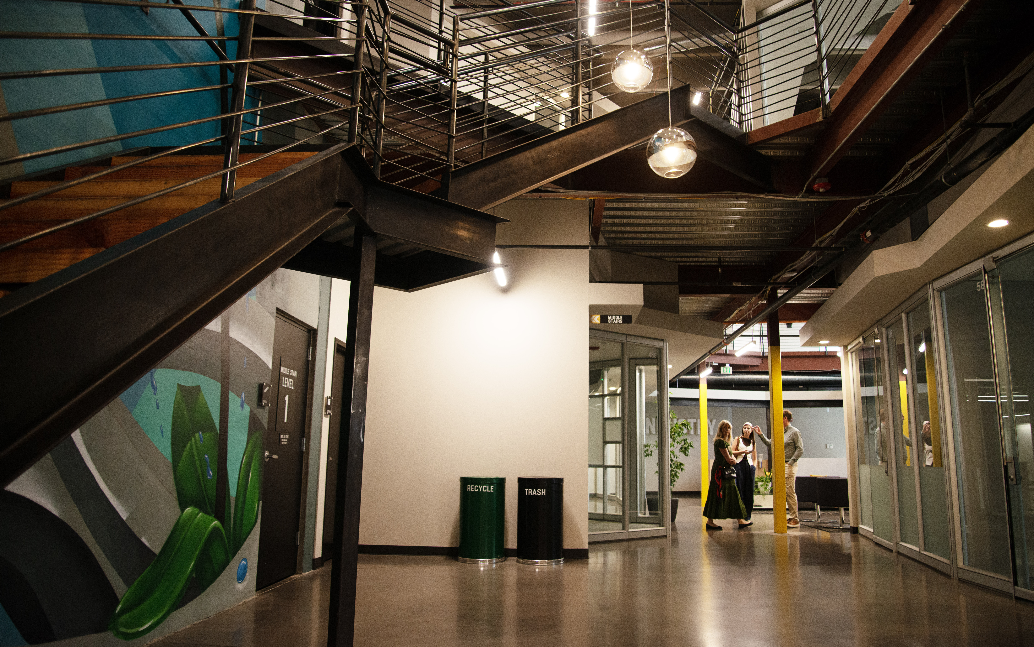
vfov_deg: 49.3
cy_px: 310
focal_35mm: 25
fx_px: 704
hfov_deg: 72.5
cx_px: 522
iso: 1250
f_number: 3.5
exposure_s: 1/125
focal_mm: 24
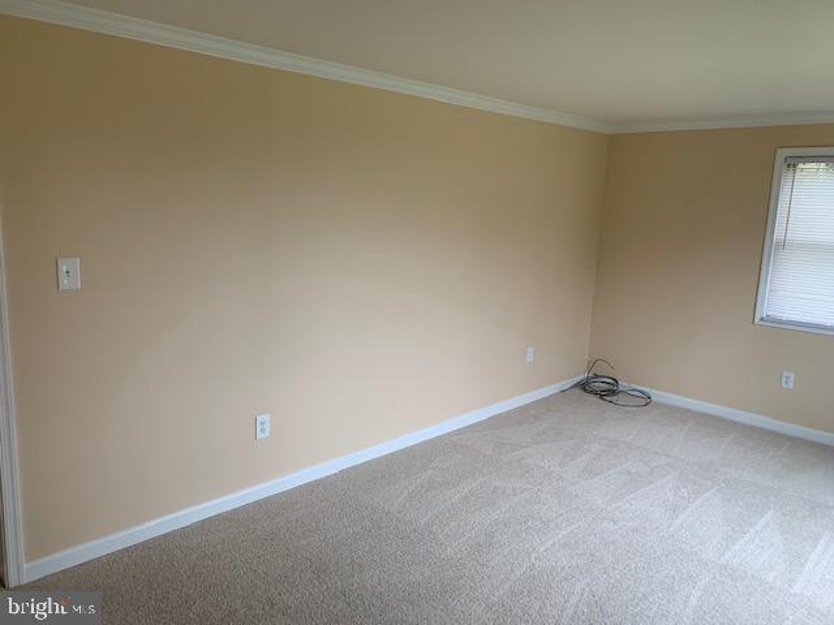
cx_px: 417
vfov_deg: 53.1
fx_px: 626
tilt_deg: -7.6
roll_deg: -2.2
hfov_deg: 67.3
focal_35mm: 26
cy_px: 312
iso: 40
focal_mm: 4.25
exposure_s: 1/122
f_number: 1.8
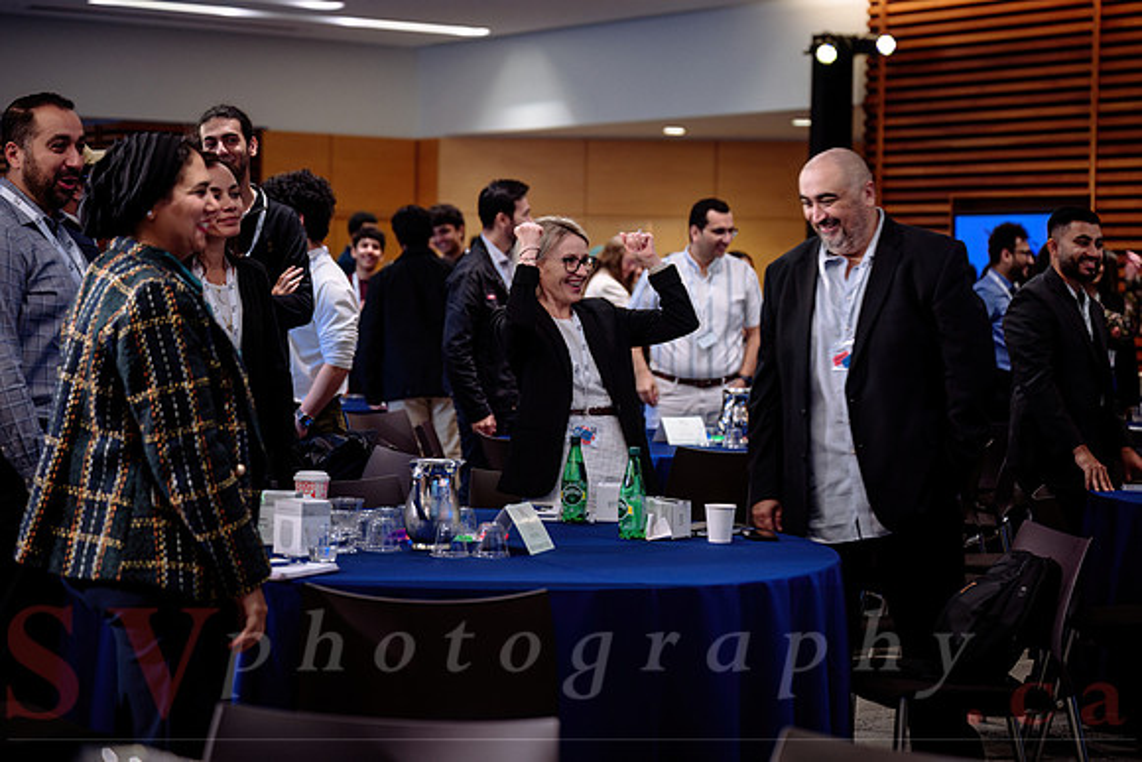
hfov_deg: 25.7
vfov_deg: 17.3
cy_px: 347
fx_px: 2499
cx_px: 634
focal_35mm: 79
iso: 500
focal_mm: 70
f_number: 2.8
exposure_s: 1/80
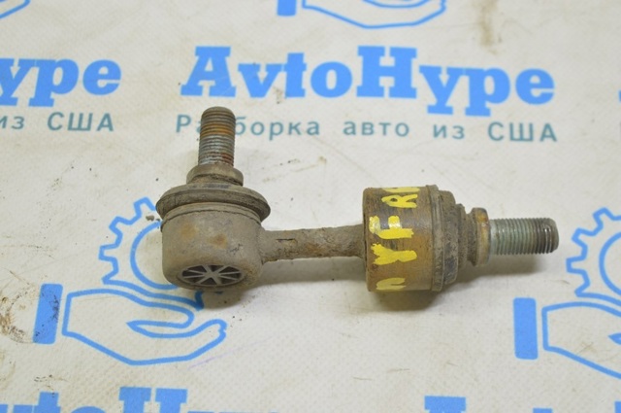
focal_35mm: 72
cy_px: 206
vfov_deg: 18.9
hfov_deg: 28.1
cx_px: 310
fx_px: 1240
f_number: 5.6
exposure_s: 1/20
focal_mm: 48
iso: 400
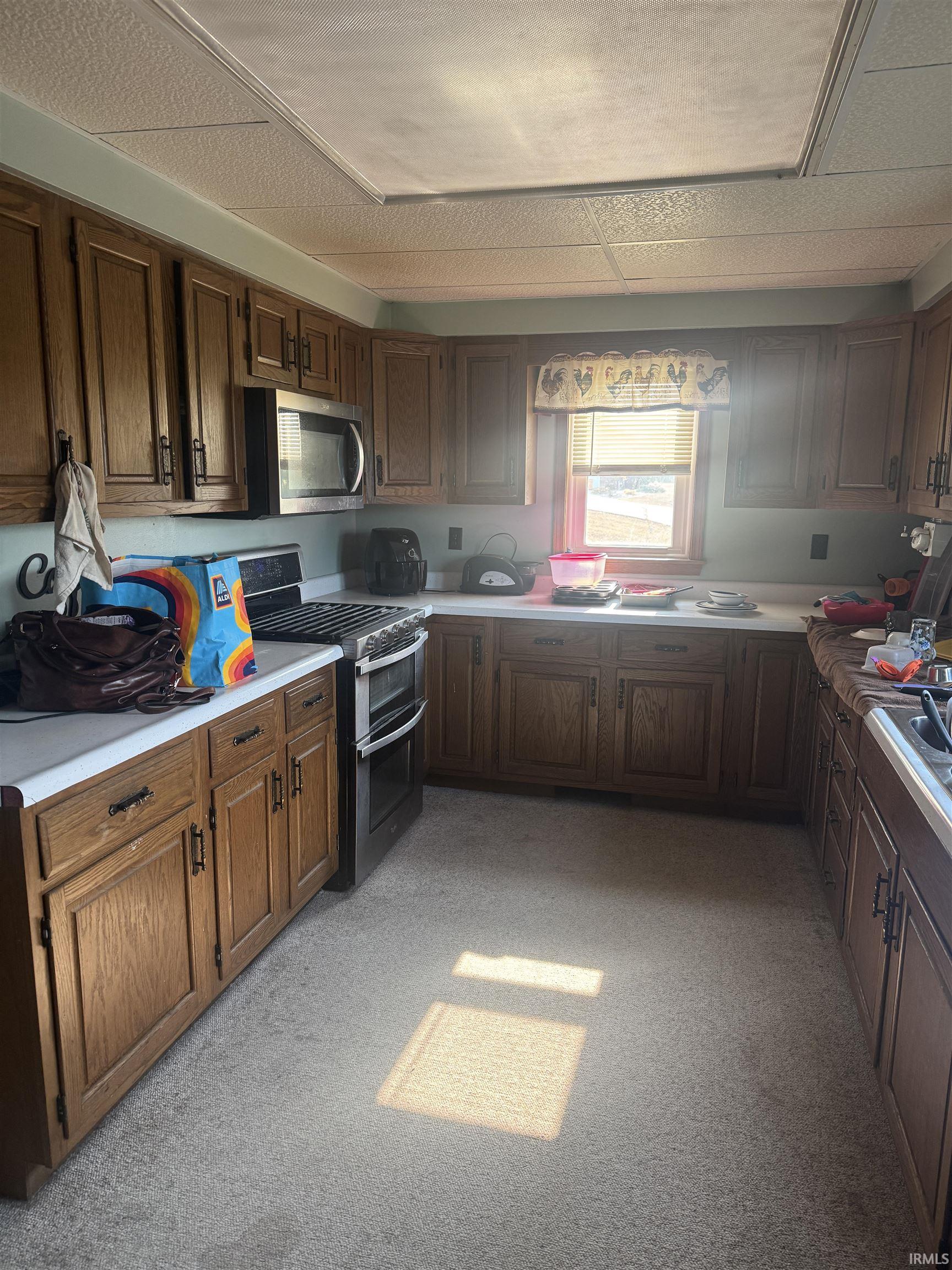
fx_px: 880
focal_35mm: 24
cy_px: 635
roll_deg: -0.9
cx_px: 476
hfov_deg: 56.8
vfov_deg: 71.6
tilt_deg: -11.2
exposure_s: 1/111
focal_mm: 6.76
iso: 200
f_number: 1.78
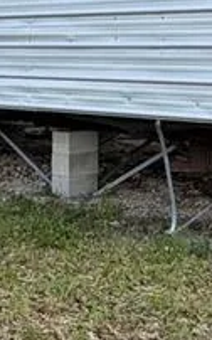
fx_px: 815
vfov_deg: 23.5
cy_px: 138
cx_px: 56
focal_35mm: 88
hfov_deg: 14.8
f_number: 2.2
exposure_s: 1/338
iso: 50
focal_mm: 2.22
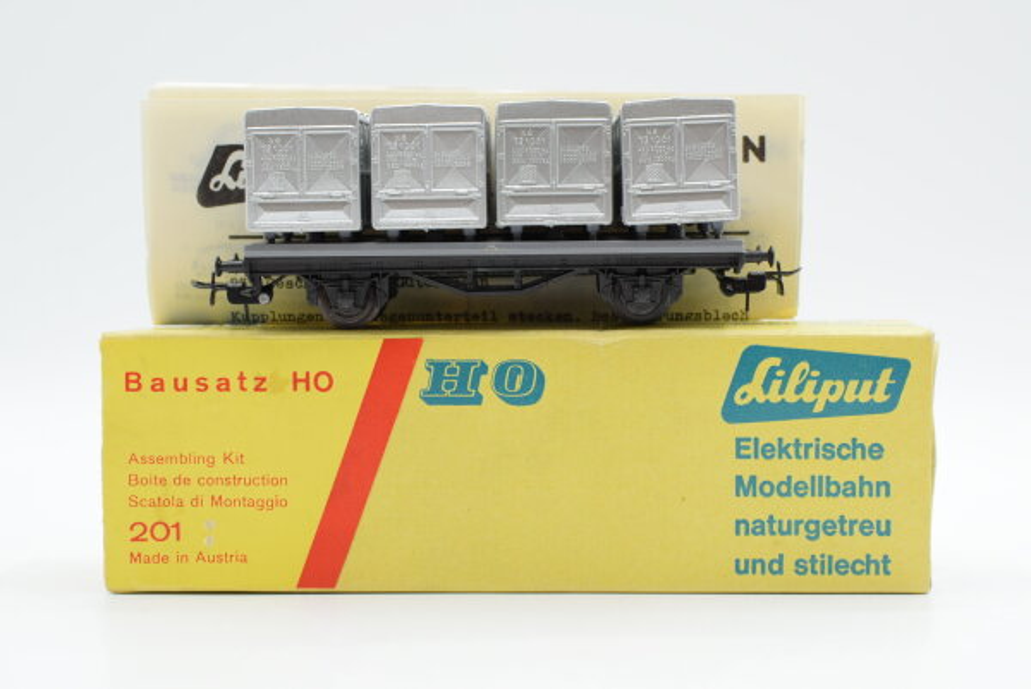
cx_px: 516
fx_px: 1505
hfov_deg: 37.8
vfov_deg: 25.8
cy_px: 344
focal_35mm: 52
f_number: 8
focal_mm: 35
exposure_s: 1/125
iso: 320
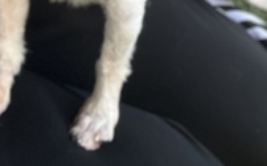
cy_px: -190
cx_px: 119
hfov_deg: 23.6
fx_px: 640
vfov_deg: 12.6
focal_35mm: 88
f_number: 2.2
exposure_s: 1/121
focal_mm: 2.71
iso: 50
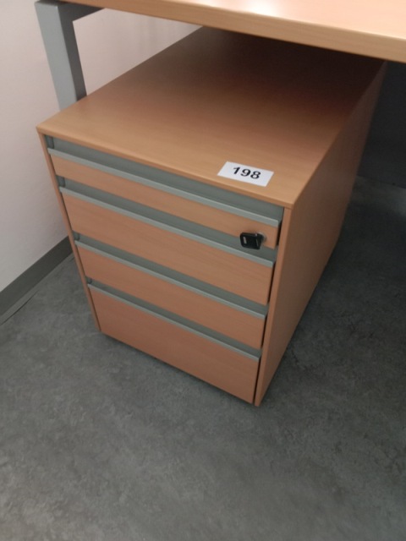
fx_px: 422
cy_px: 270
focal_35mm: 27
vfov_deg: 65.3
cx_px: 203
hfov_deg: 51.4
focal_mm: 3.65
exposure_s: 1/16.7
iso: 1430
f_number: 2.2
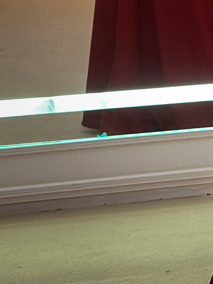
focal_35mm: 199
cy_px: -230
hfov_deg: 7.2
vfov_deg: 9.5
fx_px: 1634
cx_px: 414
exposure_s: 1/120
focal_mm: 6.86
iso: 100
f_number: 1.8
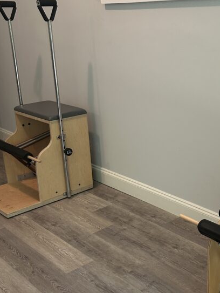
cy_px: 164
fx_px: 415
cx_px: 175
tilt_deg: -19.5
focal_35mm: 49
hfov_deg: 29.1
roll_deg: +1.0
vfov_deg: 38.8
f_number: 1.5
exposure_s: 1/60
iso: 160
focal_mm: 5.7
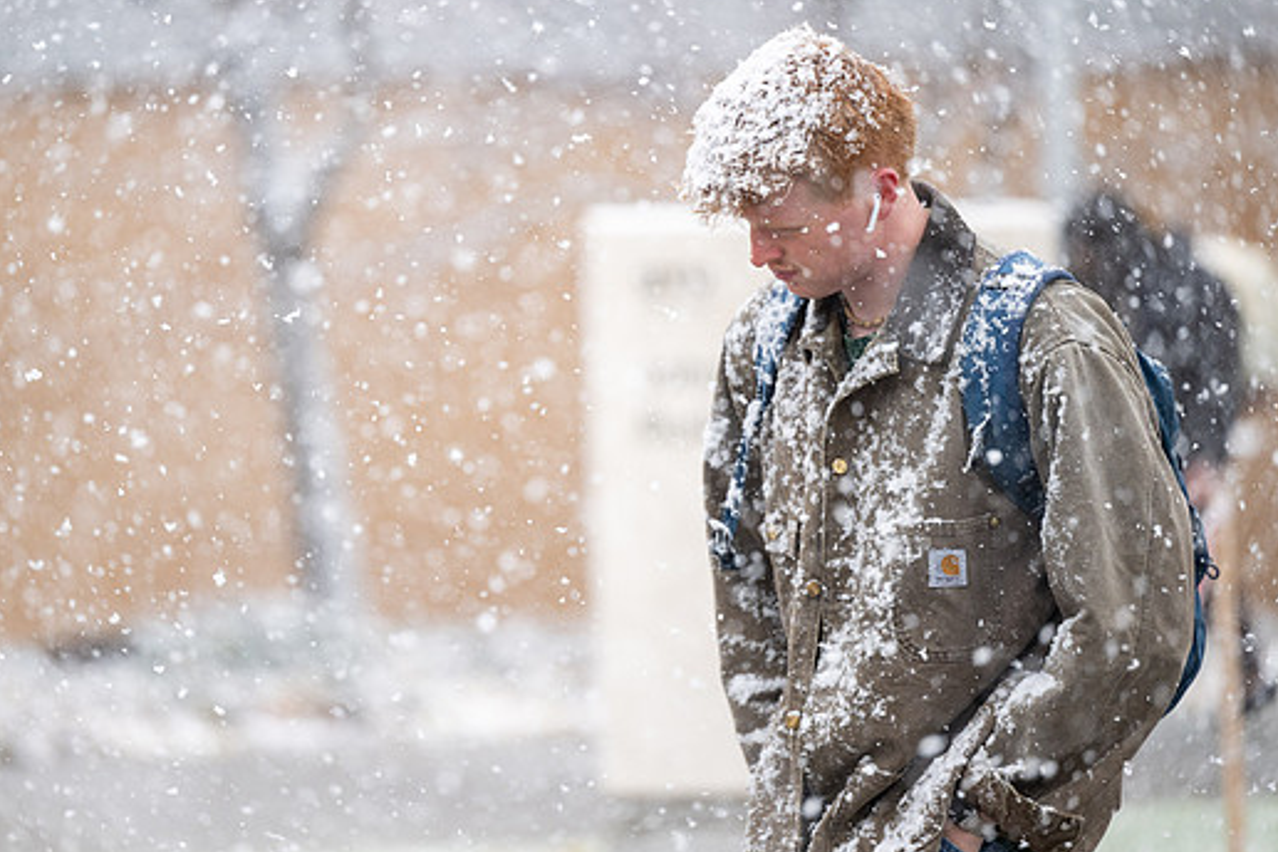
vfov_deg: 6.1
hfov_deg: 9.1
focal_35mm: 225
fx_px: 7987
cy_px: 385
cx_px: 572
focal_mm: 200
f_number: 2.8
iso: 800
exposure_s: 1/800
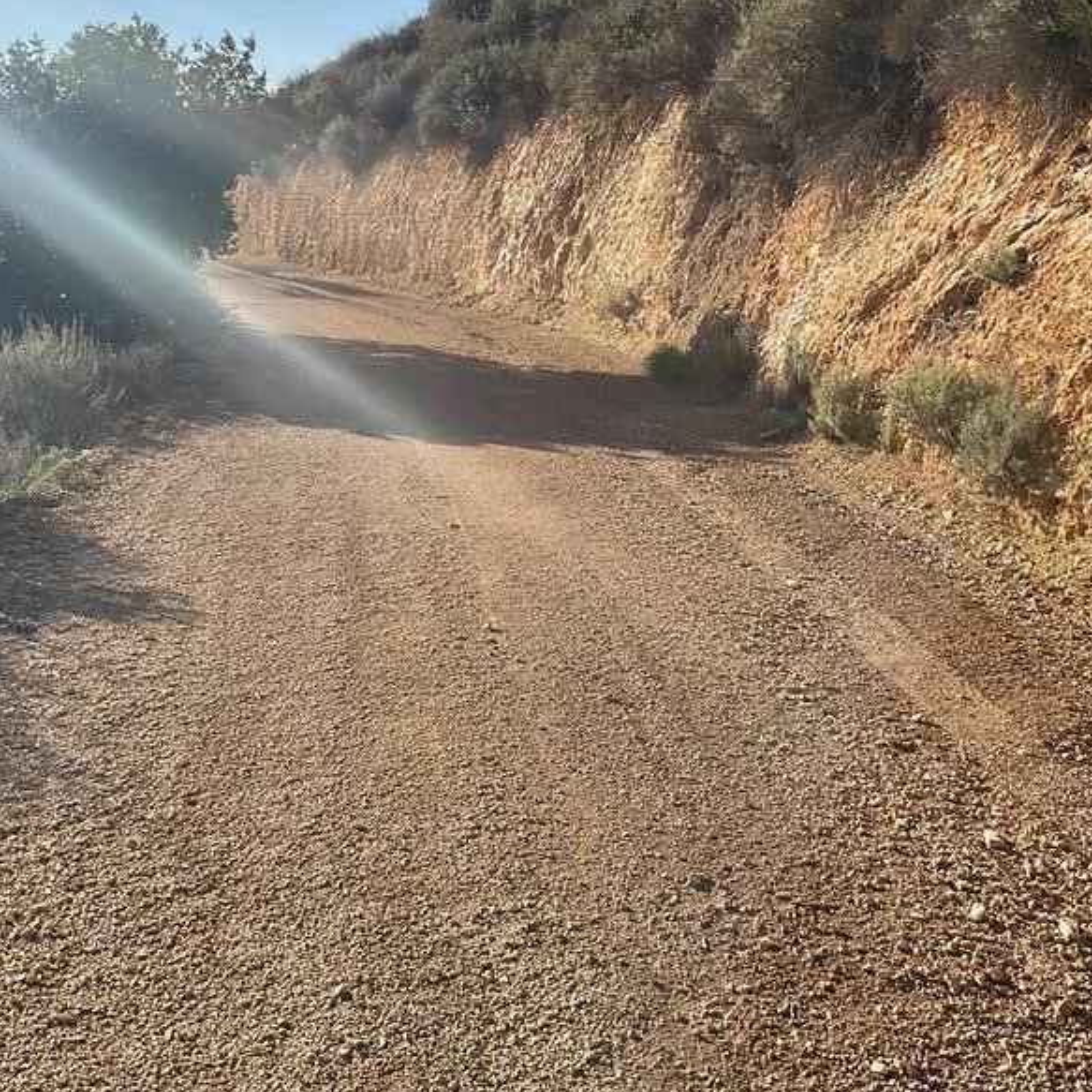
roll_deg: +2.7
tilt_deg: -11.5
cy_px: 474
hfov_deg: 37.5
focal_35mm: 45
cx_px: 596
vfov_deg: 37.5
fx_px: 1606
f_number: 1.8
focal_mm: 3
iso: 16
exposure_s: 1/1675
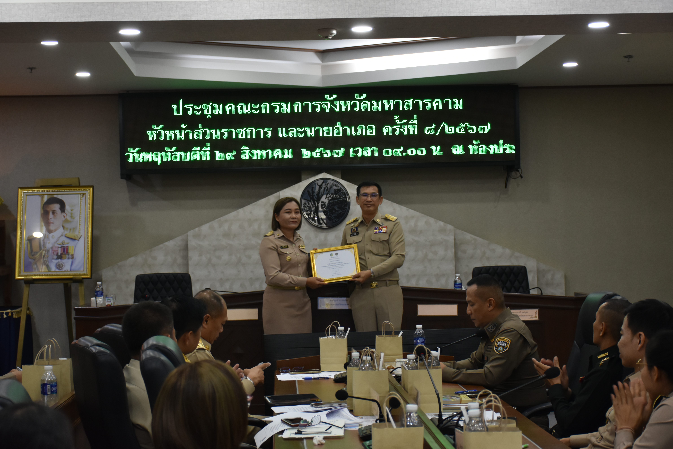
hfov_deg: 31.9
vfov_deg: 21.6
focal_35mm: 63
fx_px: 1178
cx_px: 336
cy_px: 224
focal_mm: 42
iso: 800
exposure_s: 1/60
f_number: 4.5
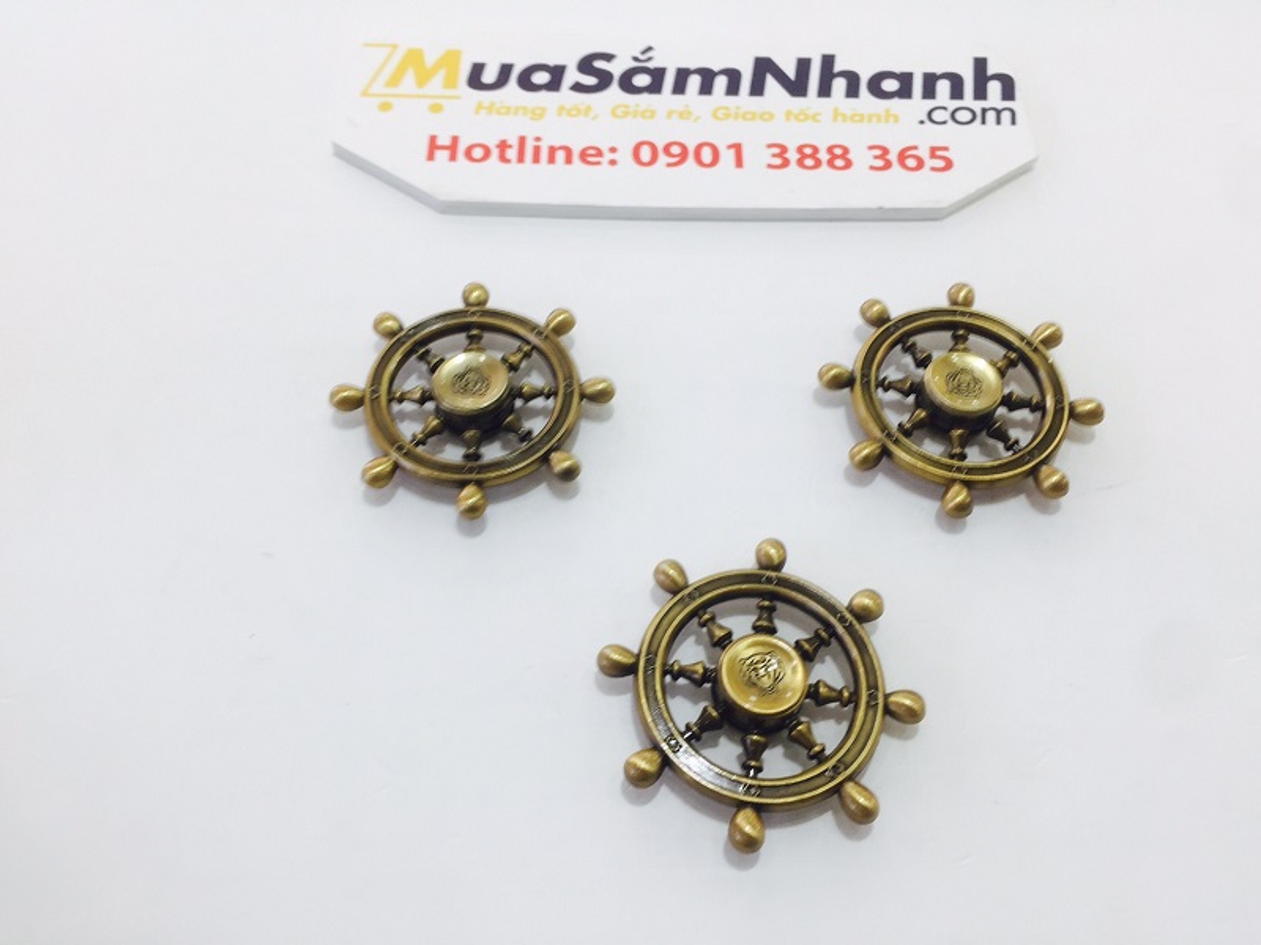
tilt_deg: -58.1
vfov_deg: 48.2
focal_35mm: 29
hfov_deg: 61.7
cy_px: 472
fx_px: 1056
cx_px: 630
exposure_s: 1/50
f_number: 2.2
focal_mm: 4.15
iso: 32
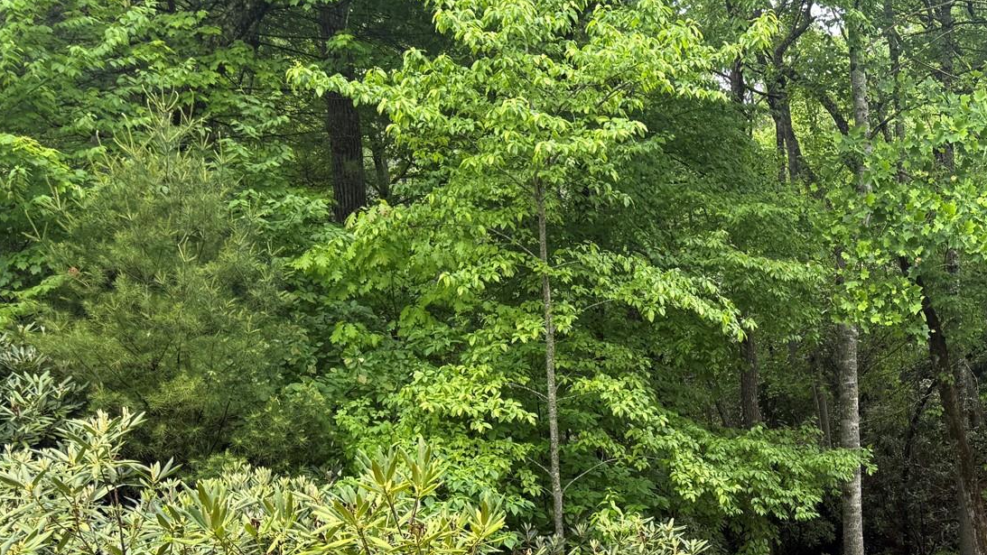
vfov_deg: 23.5
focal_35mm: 49
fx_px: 1282
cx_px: 849
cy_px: 546
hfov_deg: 39.6
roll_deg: +3.2
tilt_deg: -3.7
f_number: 1.78
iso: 64
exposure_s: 1/172
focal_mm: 6.76
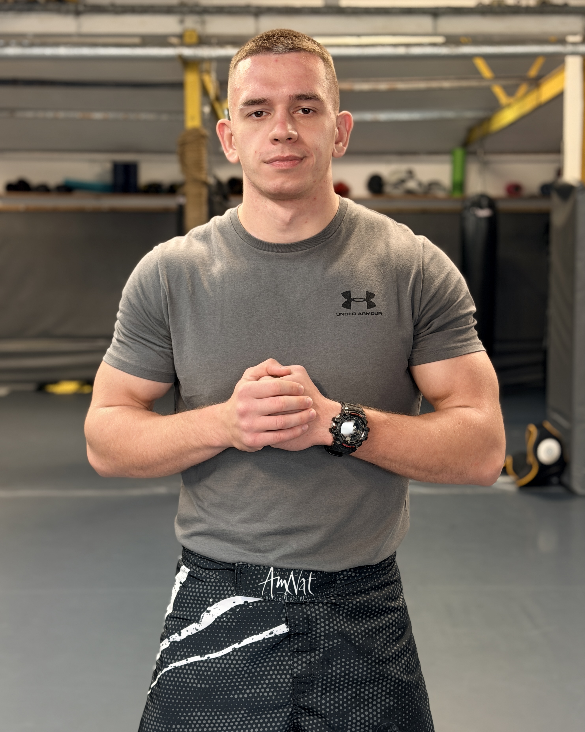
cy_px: 360
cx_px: 295
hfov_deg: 29.7
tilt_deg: -6.3
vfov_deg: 36.7
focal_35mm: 51
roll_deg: -0.2
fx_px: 1104
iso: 125
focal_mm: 6.76
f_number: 1.78
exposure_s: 1/50
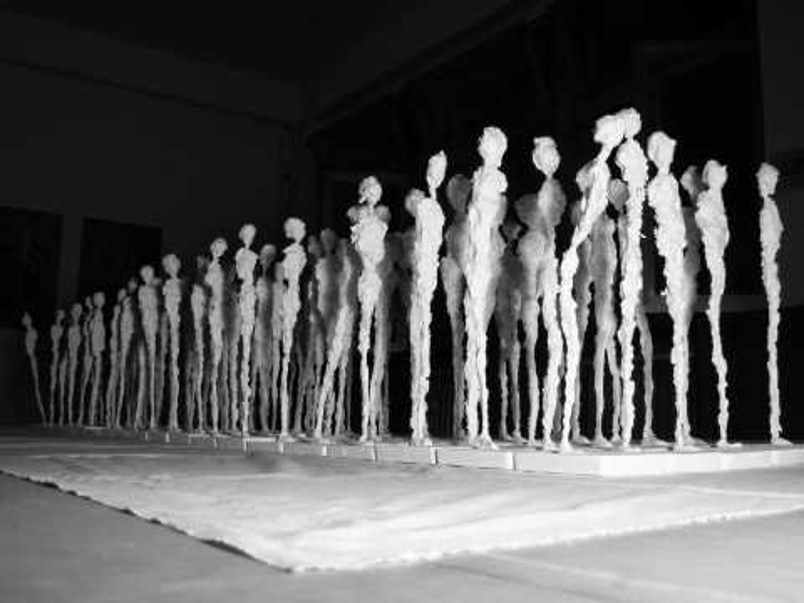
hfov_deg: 52.6
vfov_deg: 40.7
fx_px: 813
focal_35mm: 35
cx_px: 402
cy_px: 302
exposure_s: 1/50
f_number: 3.5
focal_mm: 5.86
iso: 50
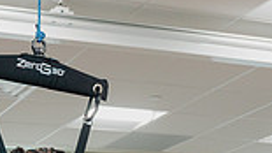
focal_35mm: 127
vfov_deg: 9.3
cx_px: 21
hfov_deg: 16.6
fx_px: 915
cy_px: 229
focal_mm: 32.5
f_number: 4.5
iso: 1000
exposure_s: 1/200
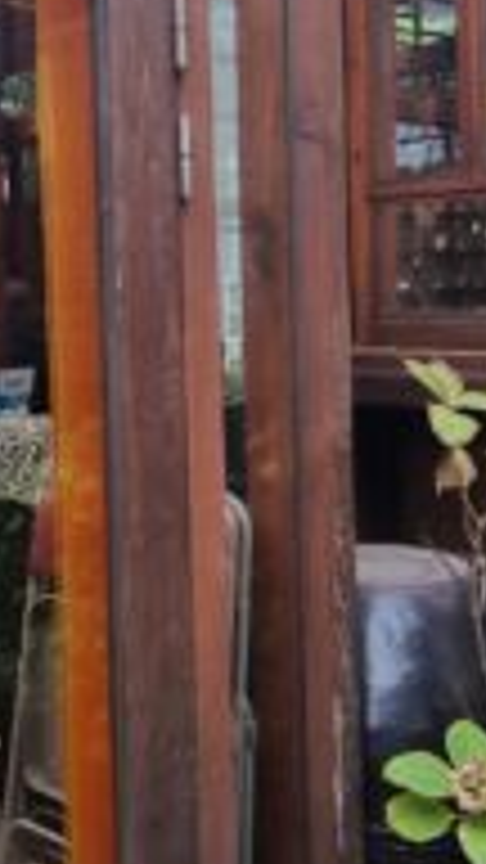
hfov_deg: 21.8
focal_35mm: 51
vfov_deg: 40.3
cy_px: 333
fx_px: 1168
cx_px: -92
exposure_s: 1/60
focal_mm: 2.2
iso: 80
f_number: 2.2
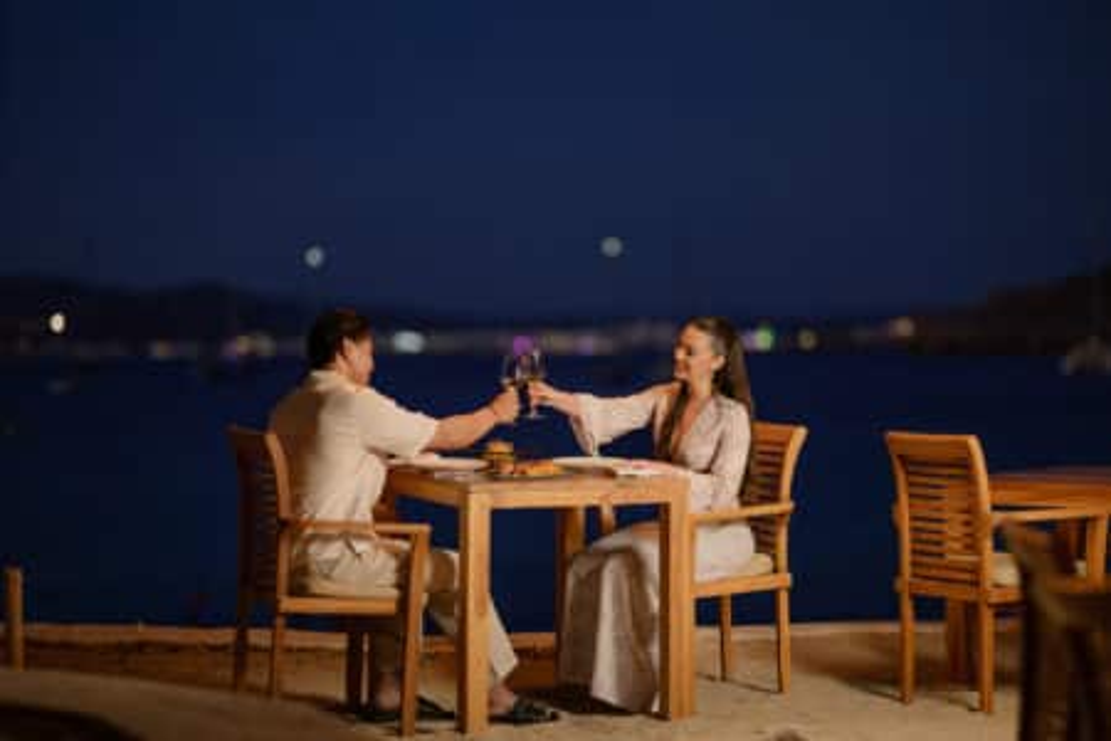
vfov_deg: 16.1
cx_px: 556
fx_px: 2623
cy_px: 370
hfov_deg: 23.9
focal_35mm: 85
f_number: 1.2
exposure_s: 1/250
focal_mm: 85
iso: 800
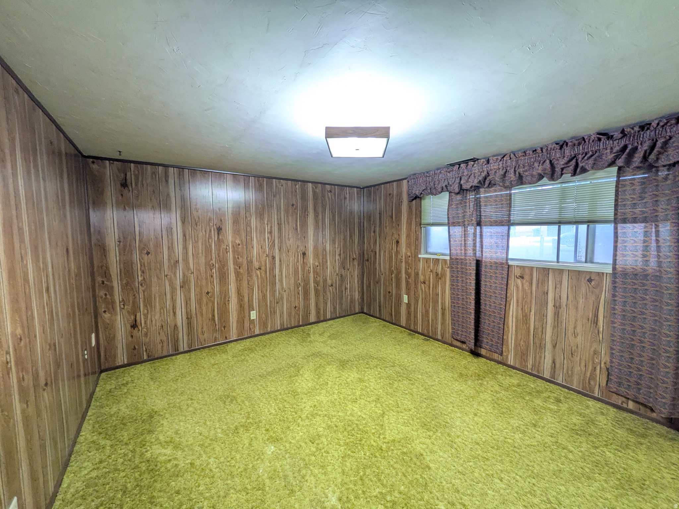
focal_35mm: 14
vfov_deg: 85.7
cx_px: 340
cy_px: 254
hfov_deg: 102.1
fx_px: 275
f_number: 2.2
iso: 92
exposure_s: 1/40
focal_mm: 1.83
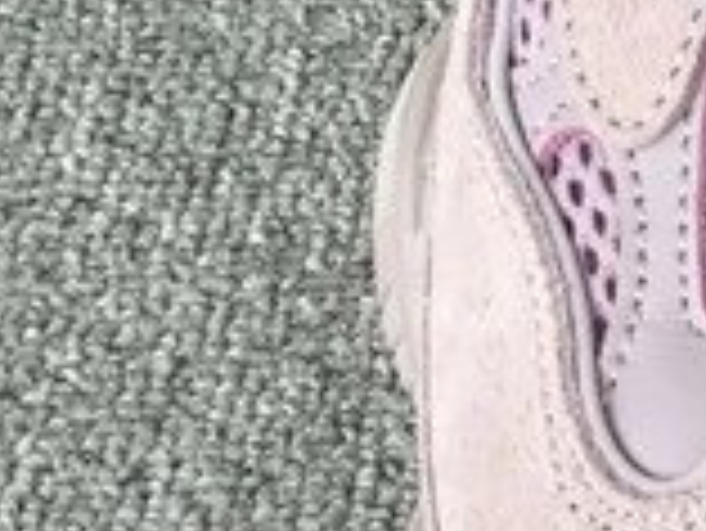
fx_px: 3633
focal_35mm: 178
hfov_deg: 10.2
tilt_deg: -51.2
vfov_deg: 8.2
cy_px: -169
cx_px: 1416
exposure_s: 1/147
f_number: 2.4
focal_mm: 3.3
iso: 25
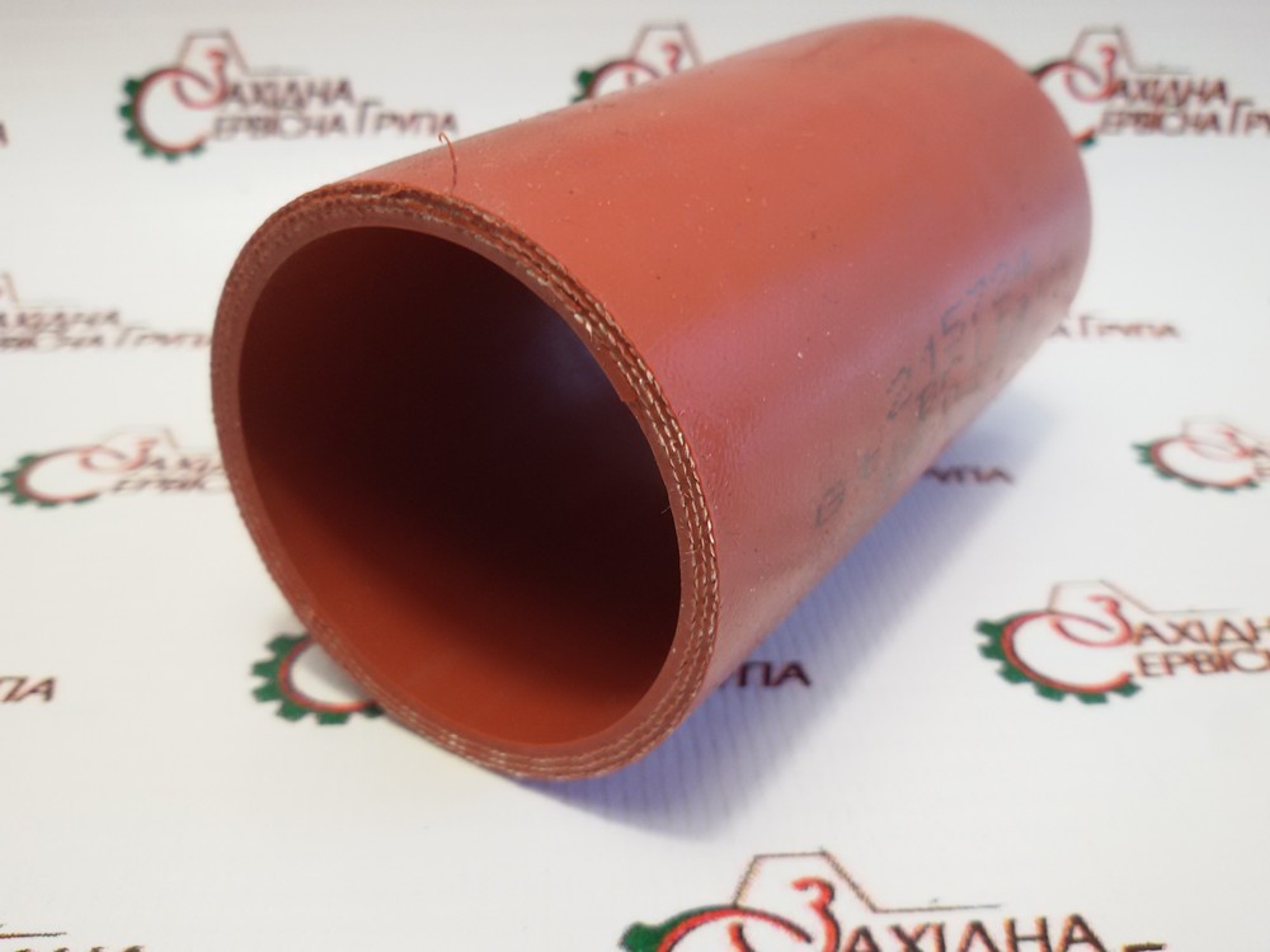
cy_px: 476
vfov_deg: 45.4
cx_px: 635
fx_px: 1137
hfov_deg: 58.4
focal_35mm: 31
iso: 40
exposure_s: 1/33
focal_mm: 2.93
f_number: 2.4
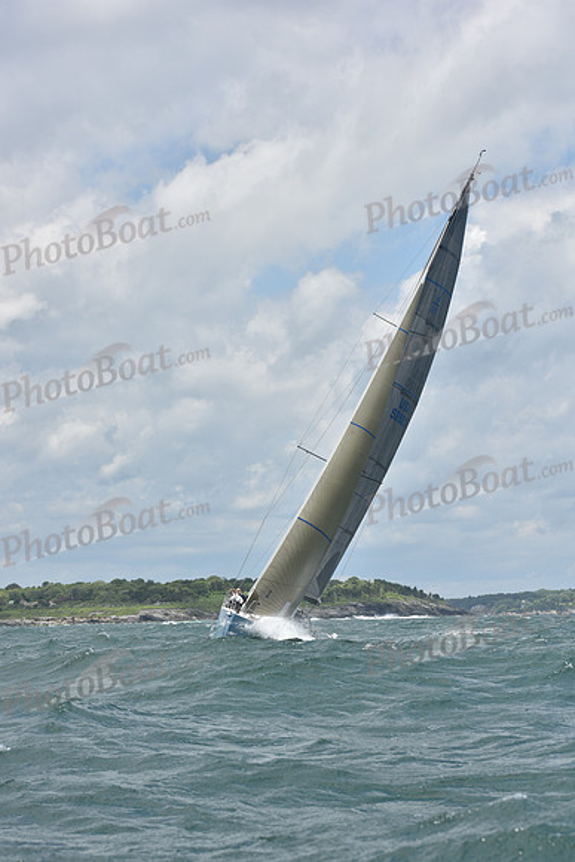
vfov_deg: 22.6
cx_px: 288
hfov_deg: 15.2
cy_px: 431
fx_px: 2155
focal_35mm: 90
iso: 250
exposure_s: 1/1250
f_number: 7.1
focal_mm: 90
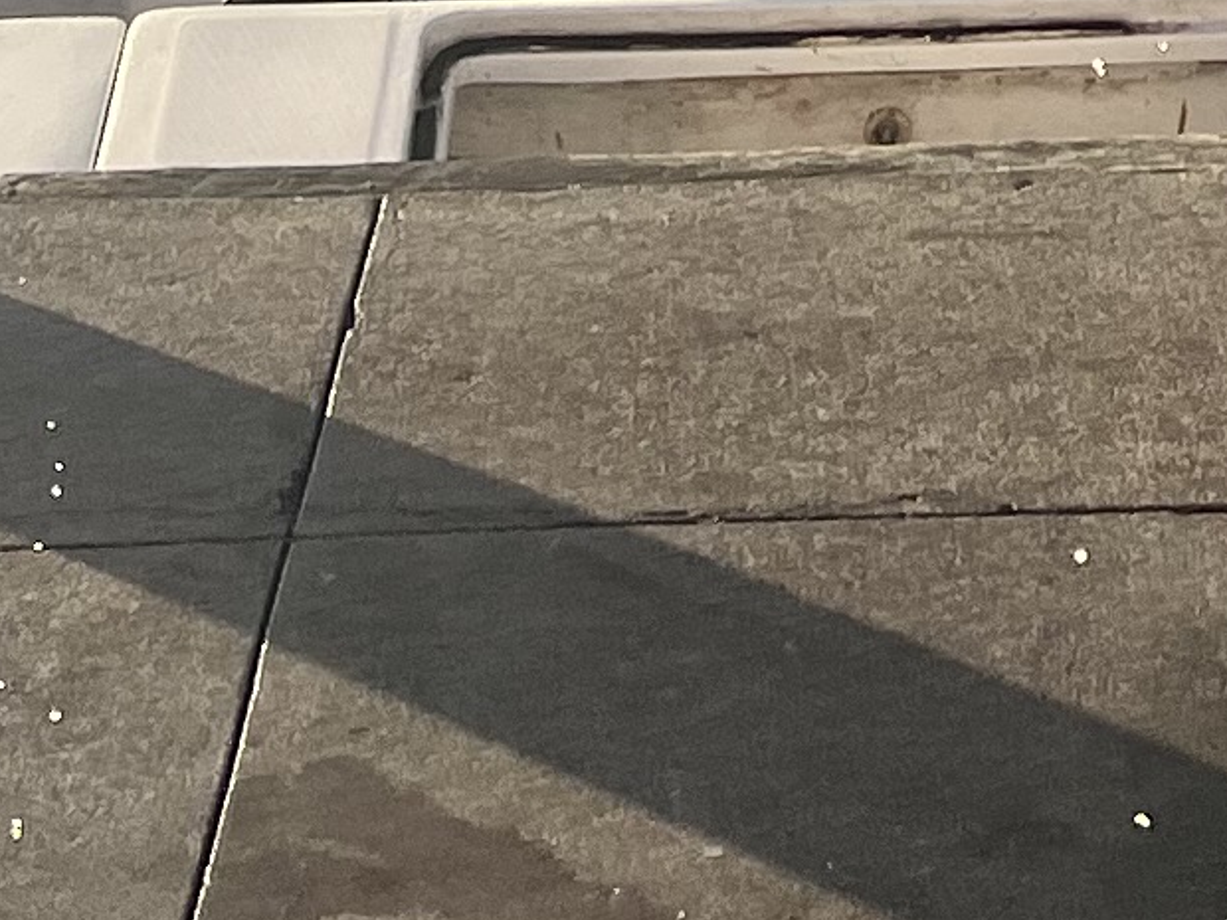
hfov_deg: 11.4
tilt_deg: -3.0
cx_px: 1573
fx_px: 5990
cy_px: -1996
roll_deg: -1.8
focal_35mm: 169
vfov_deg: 7.5
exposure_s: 1/2915
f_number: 1.5
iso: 50
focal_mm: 5.7
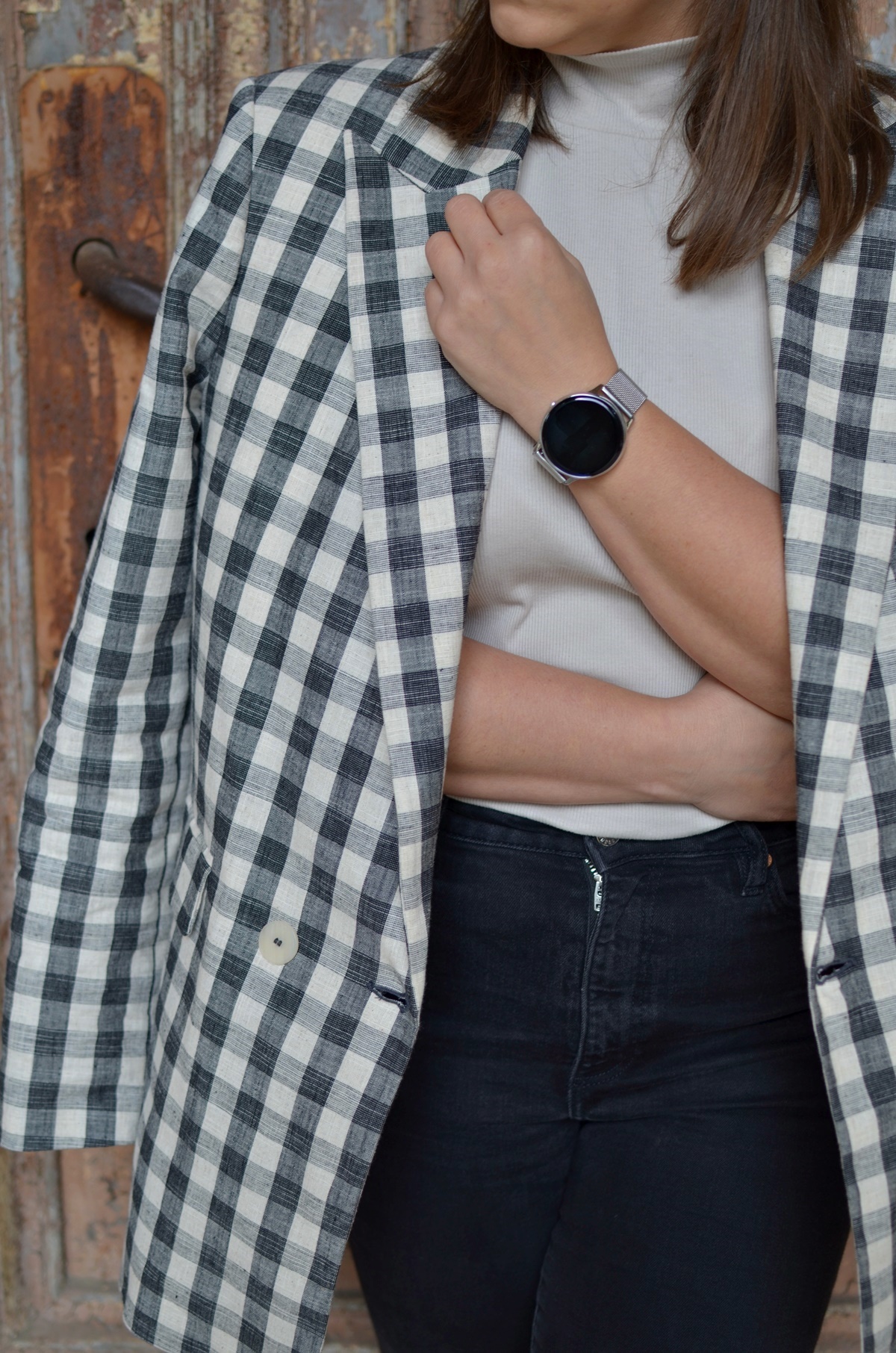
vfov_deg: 37.9
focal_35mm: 52
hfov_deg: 25.6
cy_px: 676
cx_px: 448
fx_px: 1969
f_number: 2.8
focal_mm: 35
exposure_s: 1/320
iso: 100
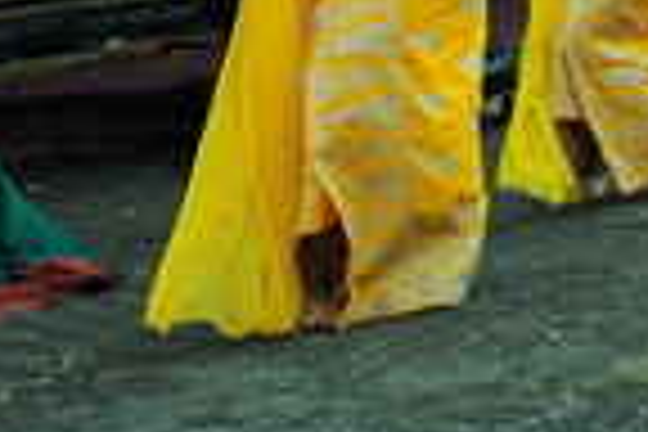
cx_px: 1125
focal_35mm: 180
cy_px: -243
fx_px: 3240
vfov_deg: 7.5
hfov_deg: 10.8
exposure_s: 1/500
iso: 3200
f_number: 8
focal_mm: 50
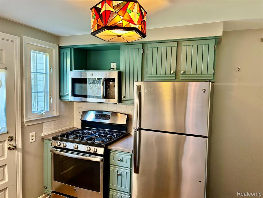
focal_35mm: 26
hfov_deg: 67.3
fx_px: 198
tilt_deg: -4.2
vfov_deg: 53.1
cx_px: 132
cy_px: 99
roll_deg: -1.6
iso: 320
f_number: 1.5
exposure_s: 1/60
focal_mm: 5.7
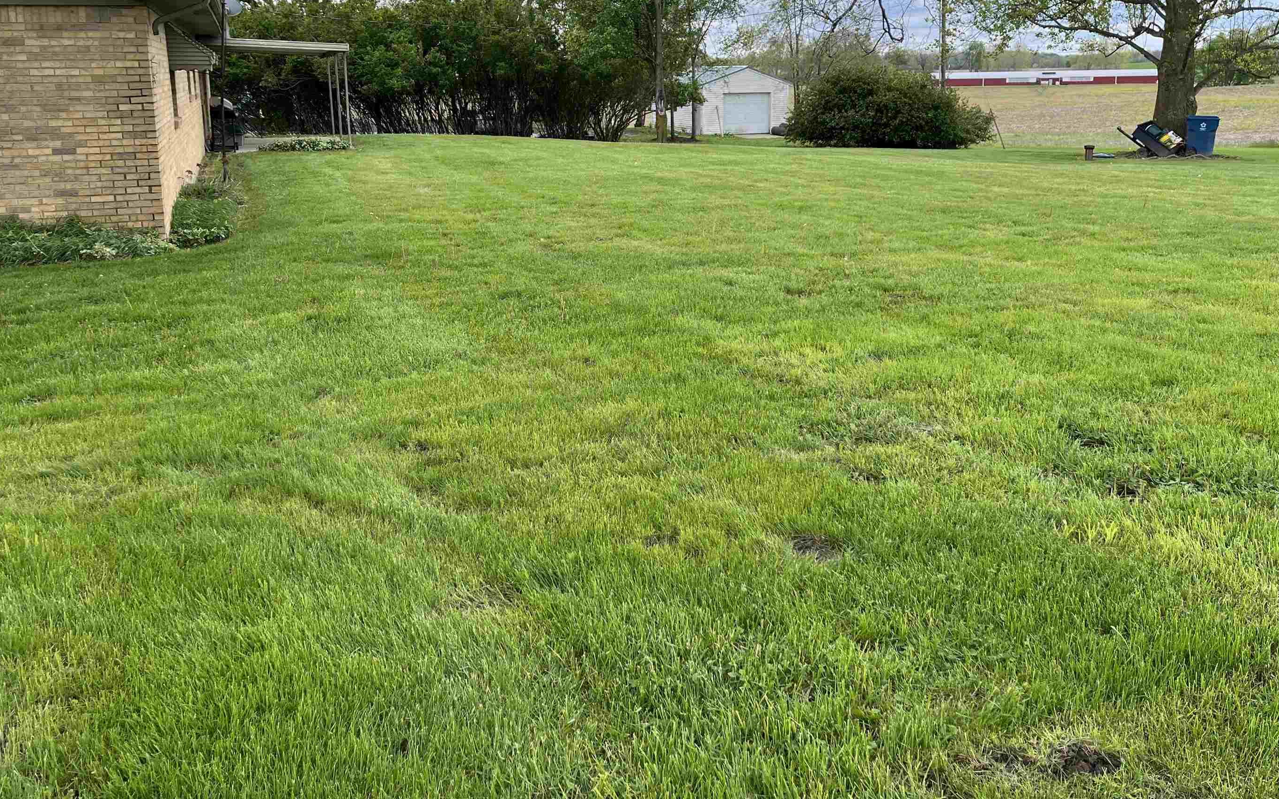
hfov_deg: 61.2
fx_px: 1081
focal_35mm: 31
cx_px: 634
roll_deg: +0.0
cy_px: 275
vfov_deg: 40.2
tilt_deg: -9.9
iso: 50
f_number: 1.6
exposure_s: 1/951
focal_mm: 5.1
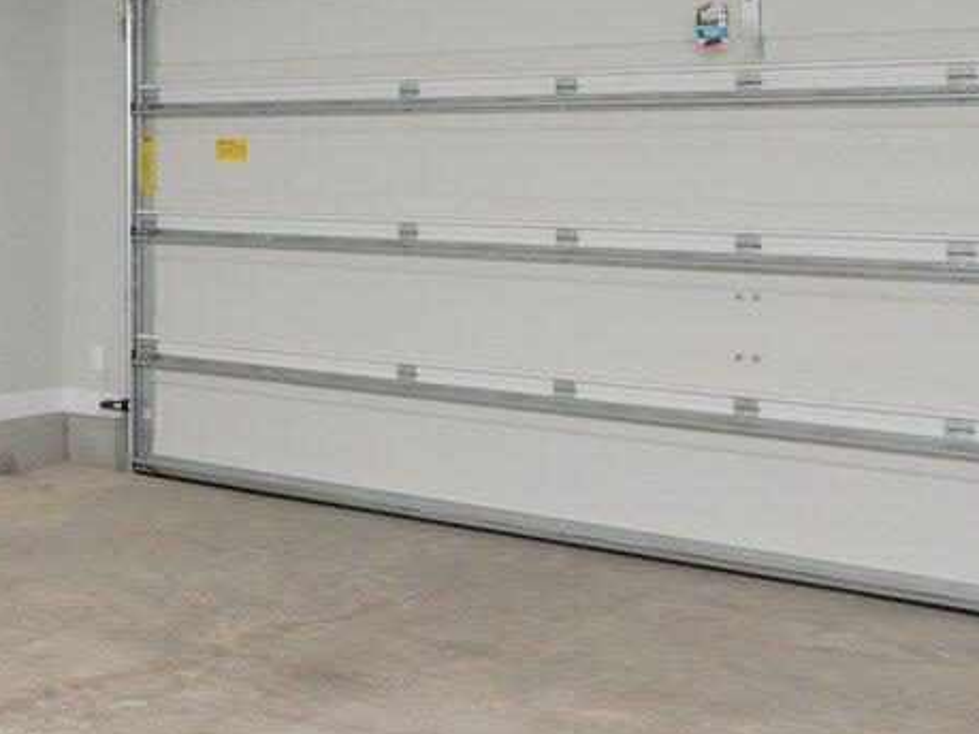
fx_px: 1696
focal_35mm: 60
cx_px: -160
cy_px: 113
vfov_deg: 23.9
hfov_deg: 28.5
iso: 500
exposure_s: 1/60
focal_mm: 14
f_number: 9
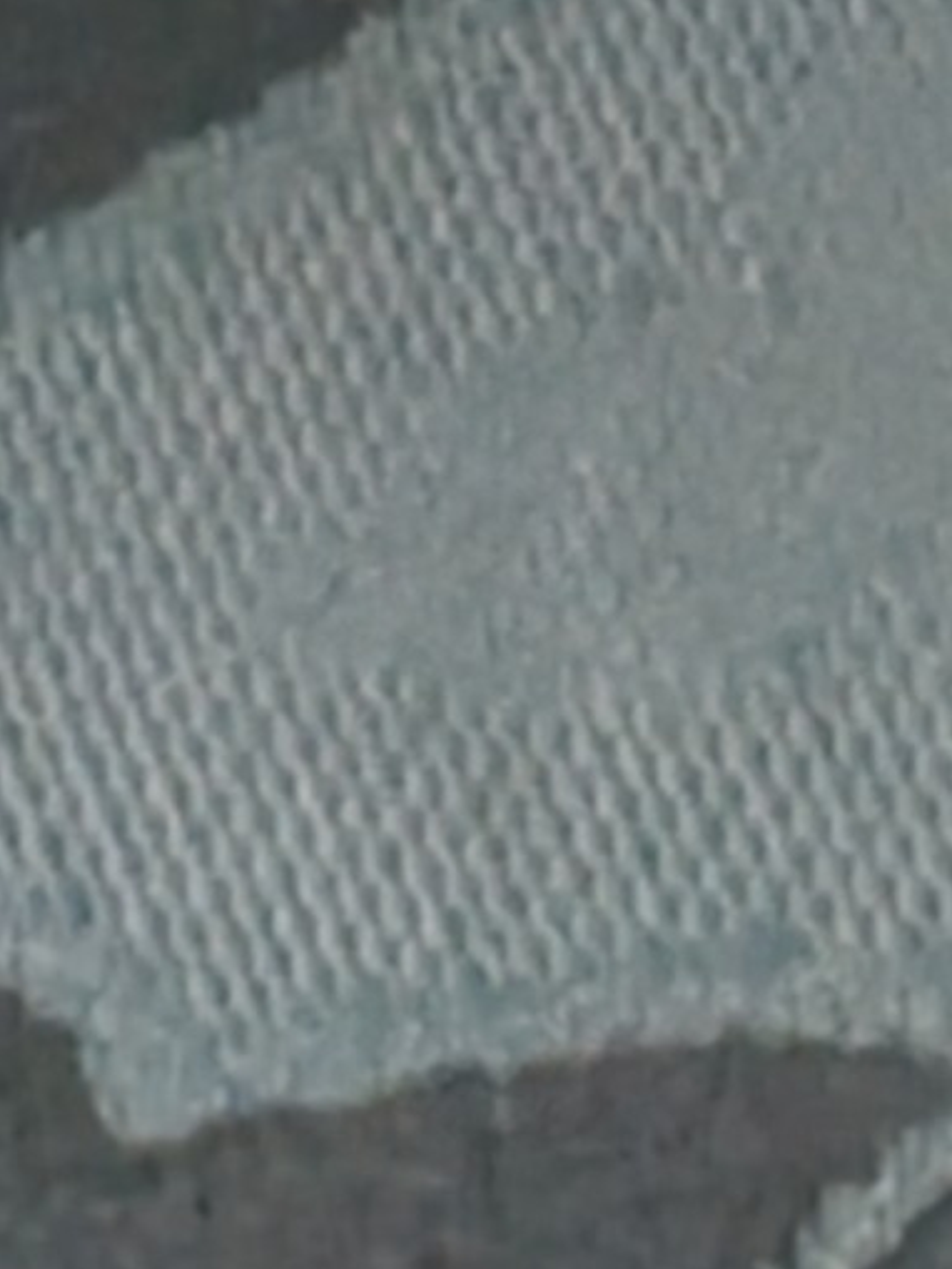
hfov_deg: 6.9
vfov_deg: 7.5
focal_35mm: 214
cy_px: 4485
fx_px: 7844
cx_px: 1373
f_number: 1.73
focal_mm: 4.38
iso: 1296
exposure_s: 1/120
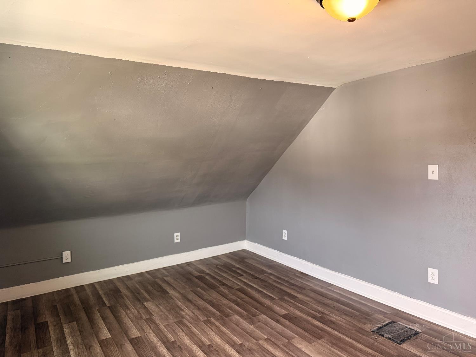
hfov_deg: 71.6
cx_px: 238
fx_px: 330
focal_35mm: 24
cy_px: 178
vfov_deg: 56.8
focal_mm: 6.76
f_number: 1.78
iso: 200
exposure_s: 1/60
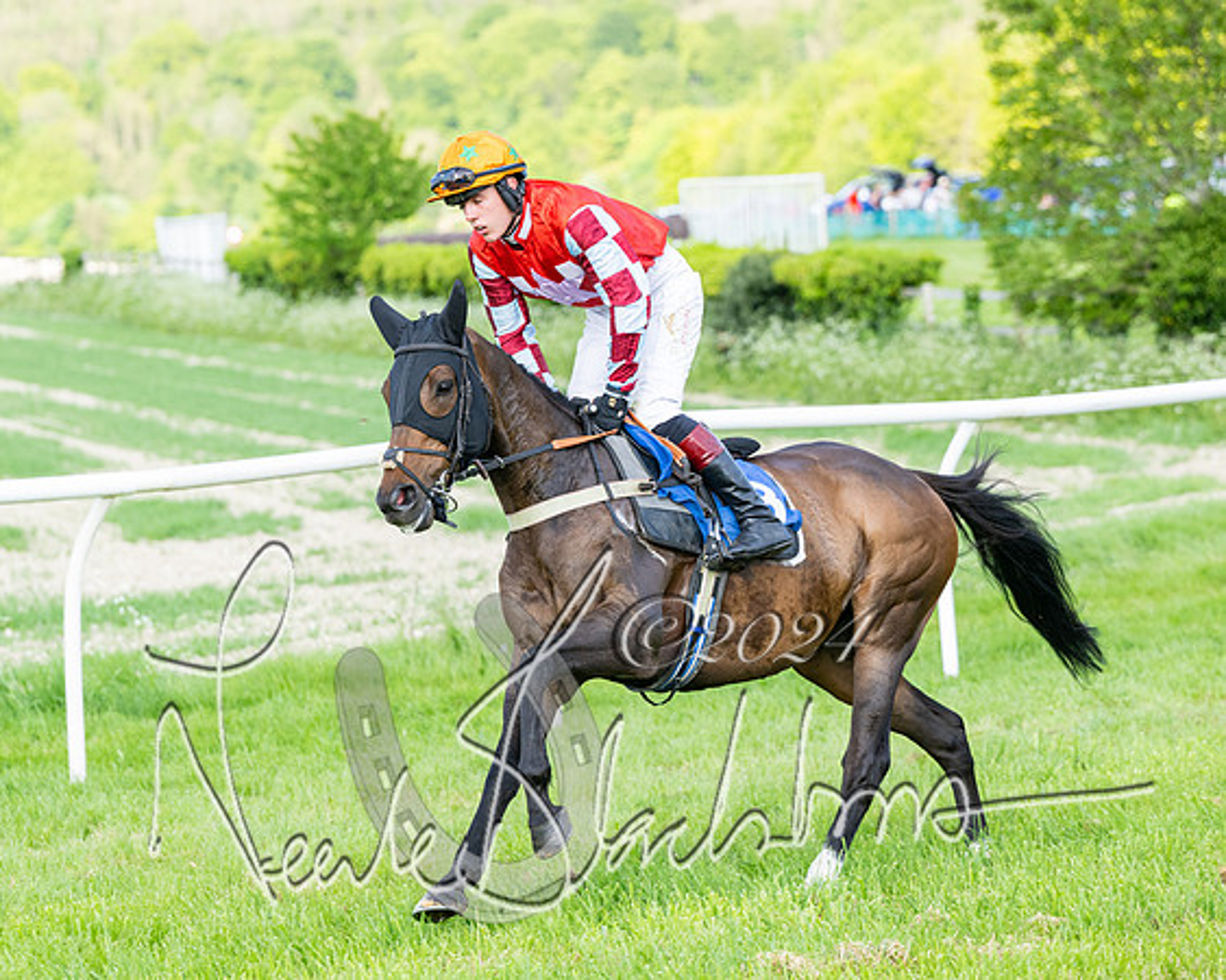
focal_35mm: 168
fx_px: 6079
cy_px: 475
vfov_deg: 9.2
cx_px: 556
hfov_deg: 11.5
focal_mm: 125
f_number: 4
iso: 400
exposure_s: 1/1250
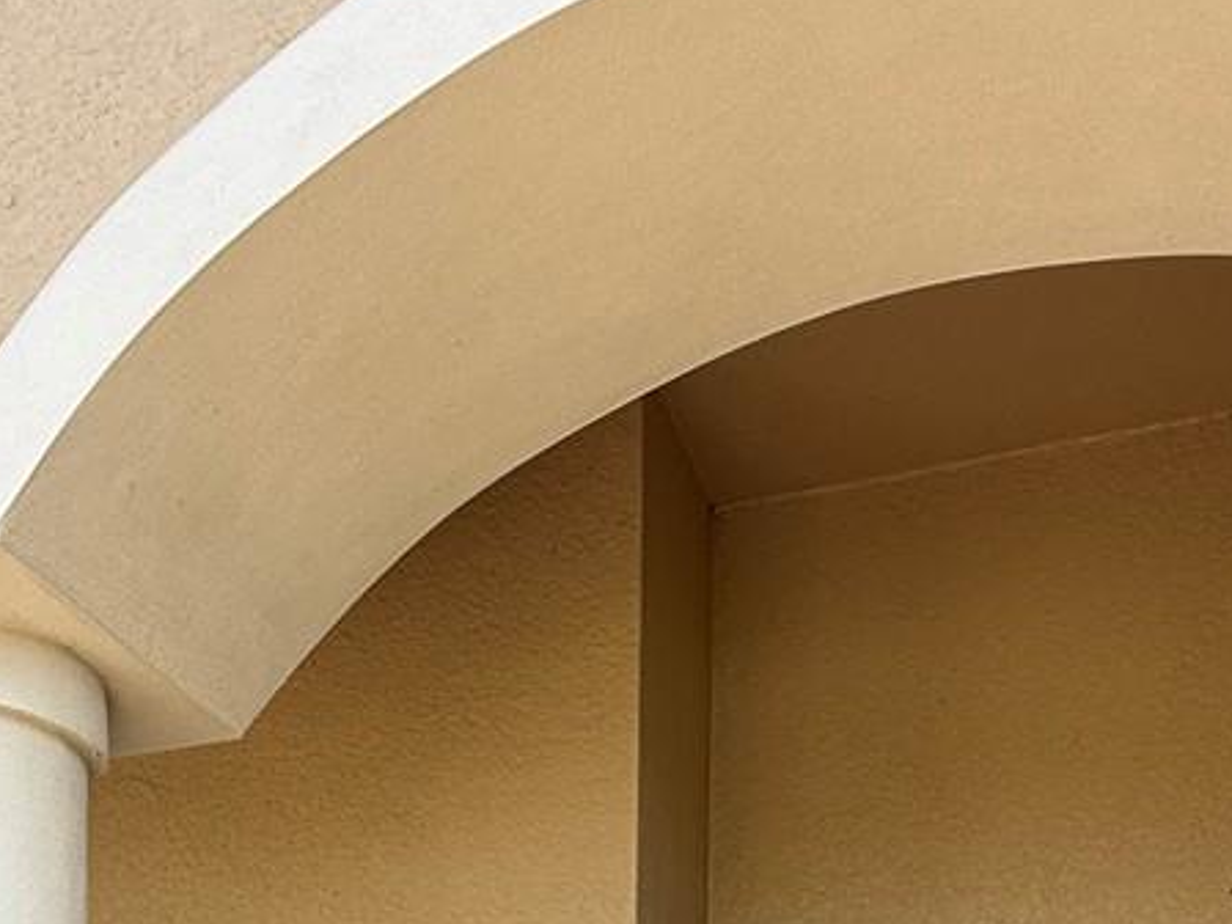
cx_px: 429
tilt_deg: -0.5
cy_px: 1482
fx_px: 1780
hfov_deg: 37.8
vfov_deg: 22.4
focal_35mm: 50
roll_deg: -0.3
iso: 50
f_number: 2.2
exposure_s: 1/518
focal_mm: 2.22
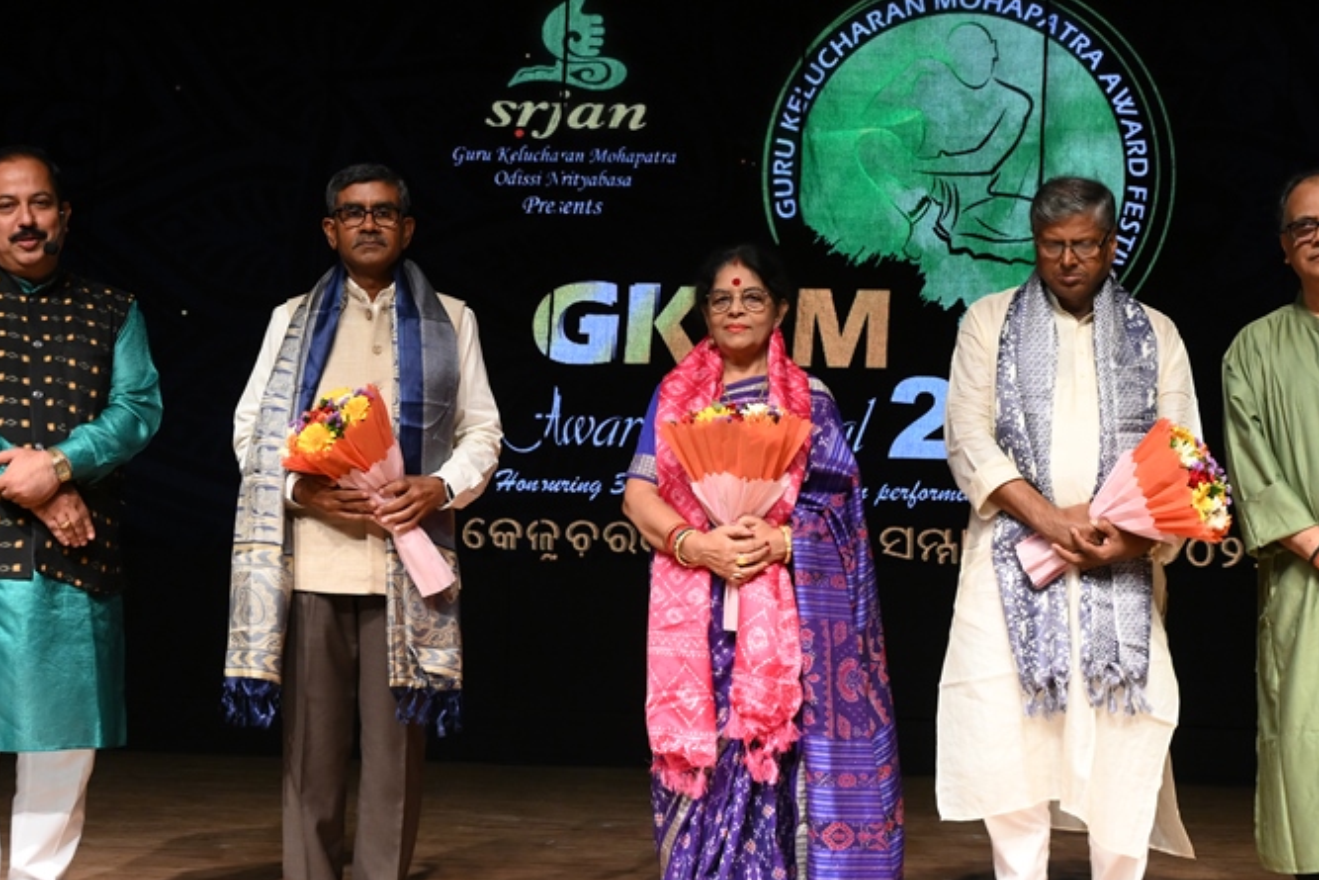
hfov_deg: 30.5
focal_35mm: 66
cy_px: 359
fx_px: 2419
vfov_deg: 20.6
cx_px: 720
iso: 2000
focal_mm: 43
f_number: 6.3
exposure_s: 1/250
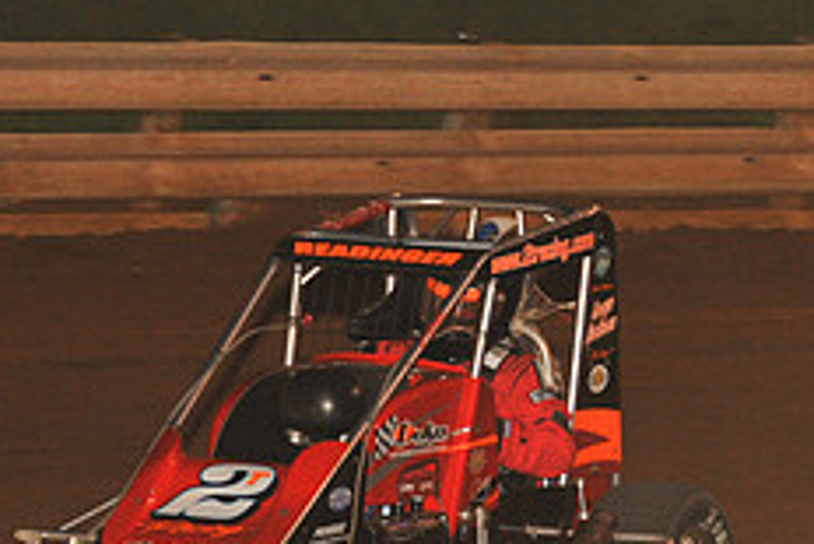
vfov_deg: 4.4
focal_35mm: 312
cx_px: 744
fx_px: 7059
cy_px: 483
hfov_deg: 6.6
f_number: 7.1
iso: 1000
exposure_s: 1/320
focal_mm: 125
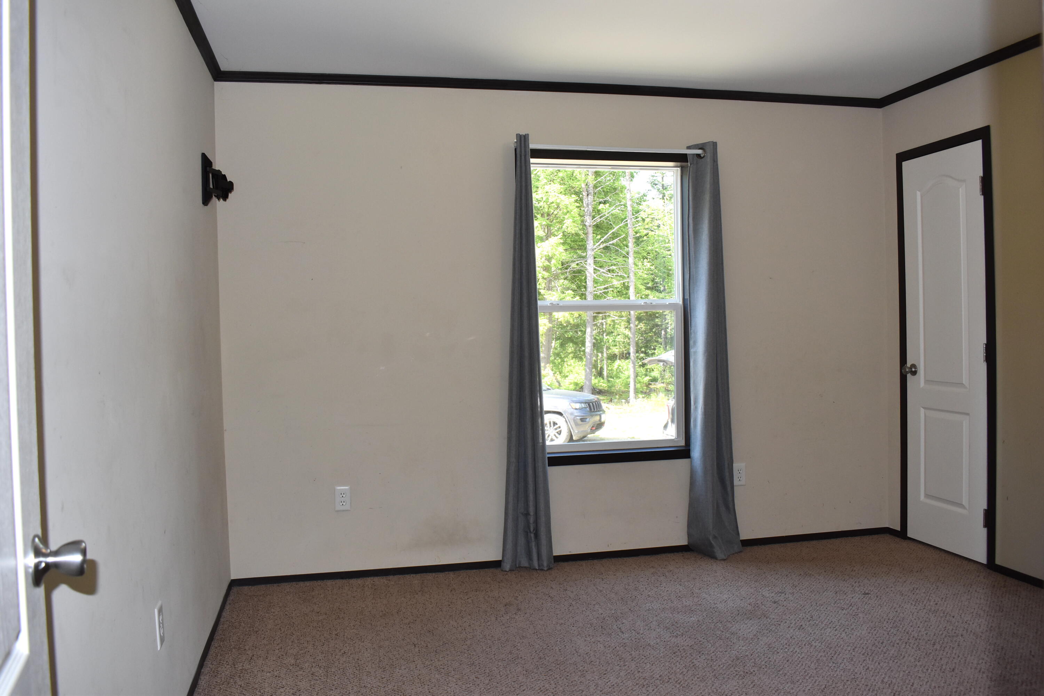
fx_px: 870
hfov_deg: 61.9
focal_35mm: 30
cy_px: 348
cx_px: 522
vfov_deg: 43.6
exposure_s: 1/125
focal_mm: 20
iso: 500
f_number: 5.6
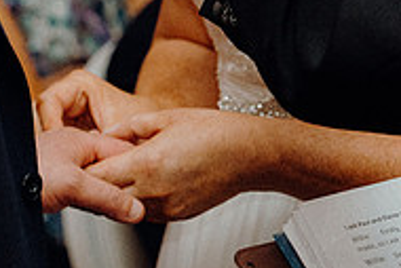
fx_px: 3578
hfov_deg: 6.4
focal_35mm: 321
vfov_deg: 4.3
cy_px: 277
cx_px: 144
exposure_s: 1/160
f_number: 3.5
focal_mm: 70
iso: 2500
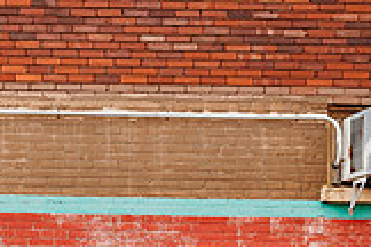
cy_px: 237
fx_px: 886
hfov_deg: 22.3
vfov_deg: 15.6
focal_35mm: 86
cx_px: -39
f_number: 2.8
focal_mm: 24
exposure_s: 1/800
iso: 100
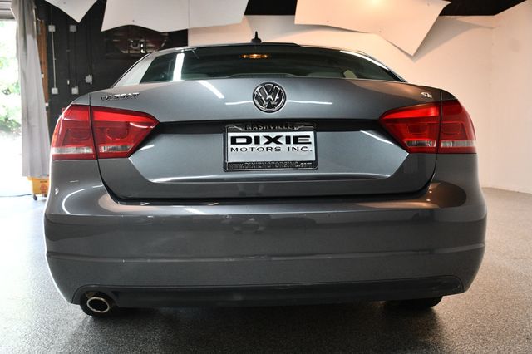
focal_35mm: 36
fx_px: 532
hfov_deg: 53.2
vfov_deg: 36.8
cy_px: 177
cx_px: 266
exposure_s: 1/125
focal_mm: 24
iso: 1600
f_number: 3.8
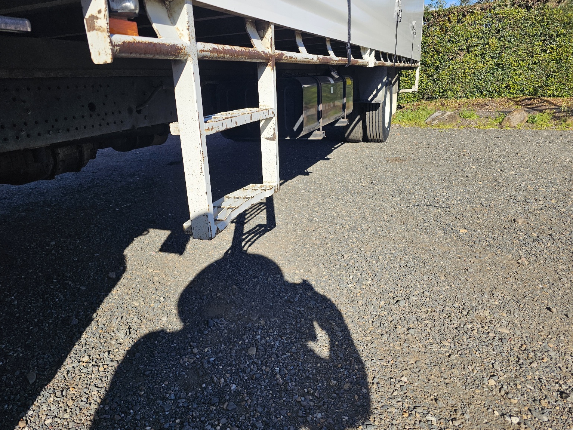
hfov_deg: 71.6
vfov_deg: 56.8
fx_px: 397
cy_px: 218
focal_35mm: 24
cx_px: 274
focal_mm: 6.3
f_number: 1.7
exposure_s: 1/1111
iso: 20
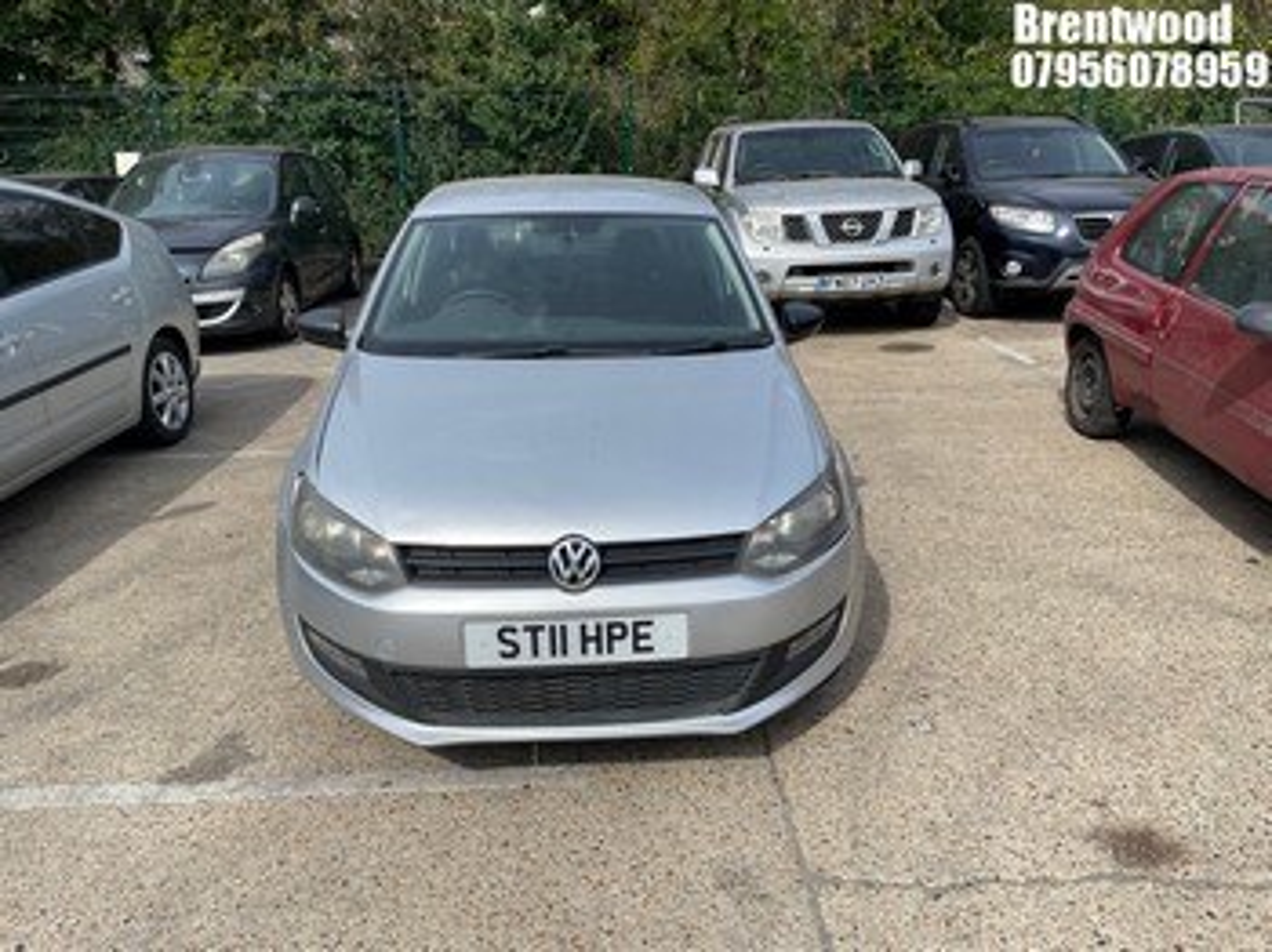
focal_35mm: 26
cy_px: 476
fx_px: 955
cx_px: 636
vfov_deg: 53.0
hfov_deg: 67.3
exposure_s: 1/3509
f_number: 1.6
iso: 32
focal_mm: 4.2
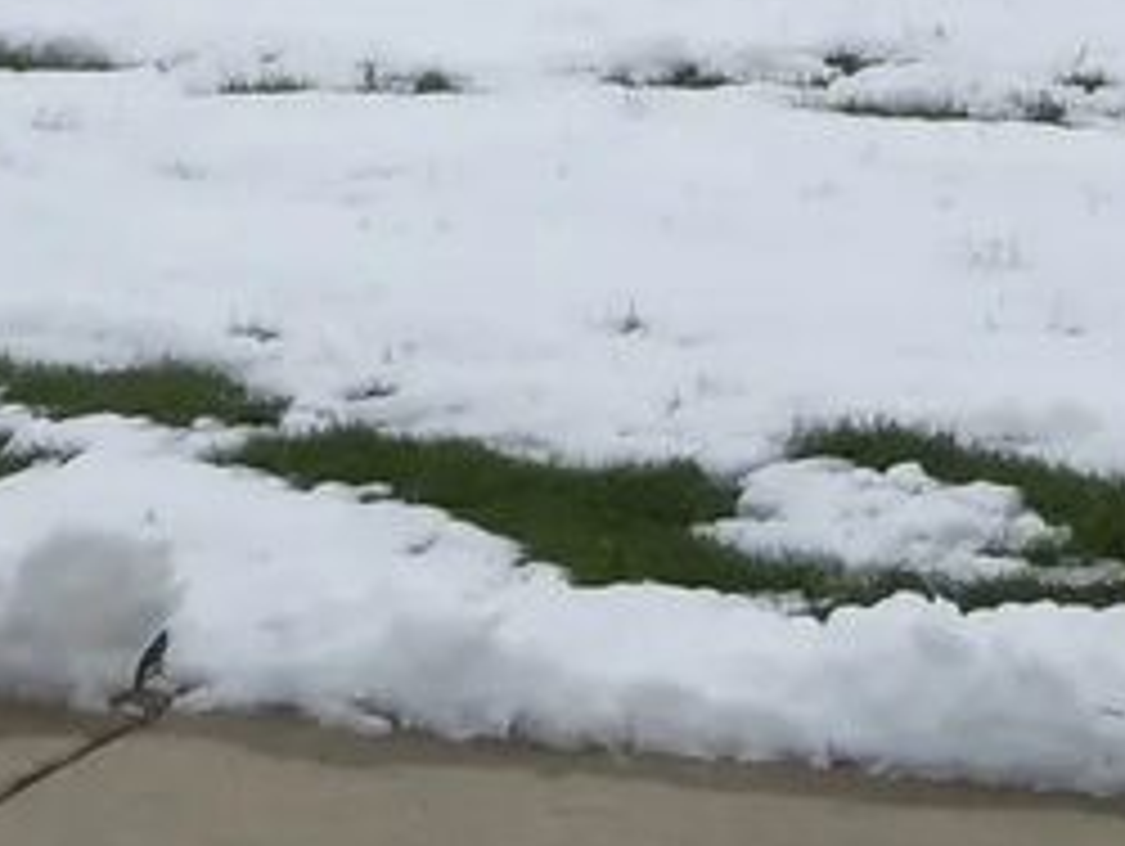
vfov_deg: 7.7
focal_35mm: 184
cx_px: 536
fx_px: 5986
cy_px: -864
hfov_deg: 10.7
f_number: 4.6
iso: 100
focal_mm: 8.1
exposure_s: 1/500
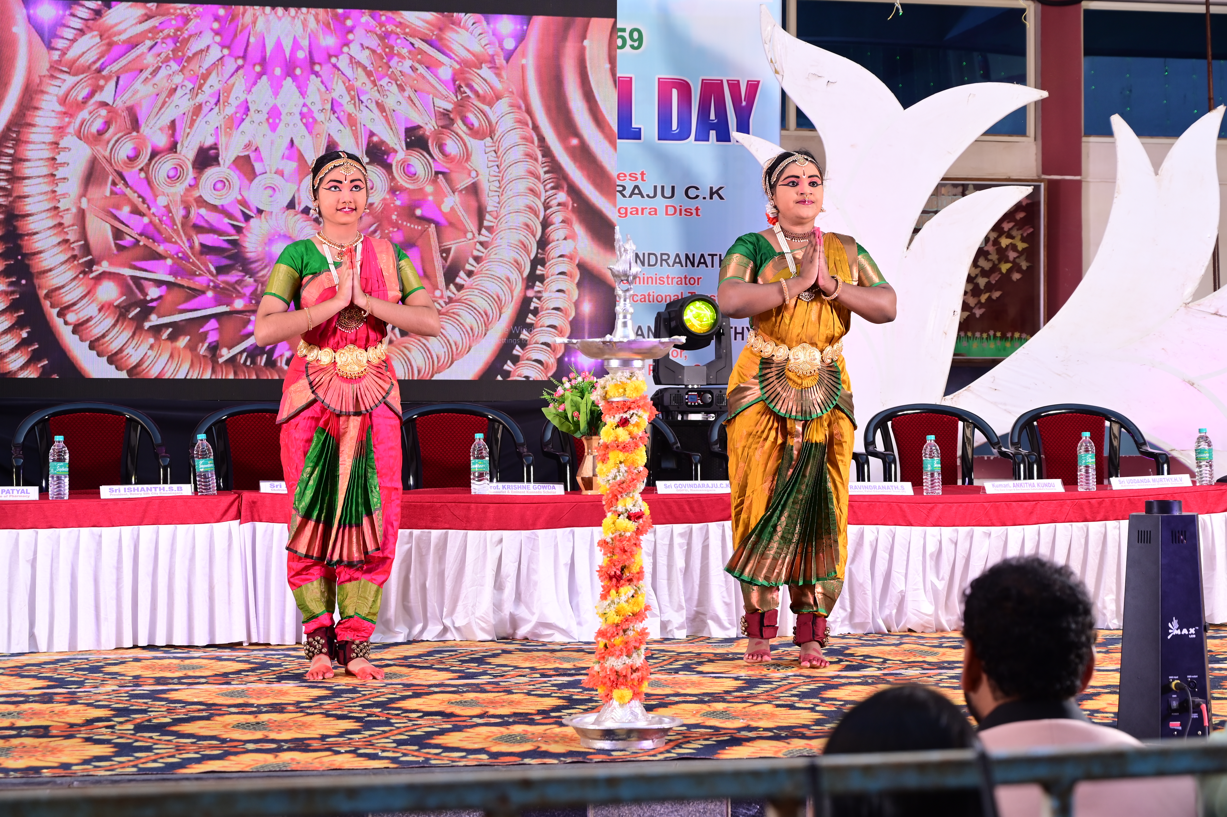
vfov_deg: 19.4
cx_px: 614
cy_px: 408
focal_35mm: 70
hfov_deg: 28.9
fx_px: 2384
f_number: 6.3
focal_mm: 70
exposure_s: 1/160
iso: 320
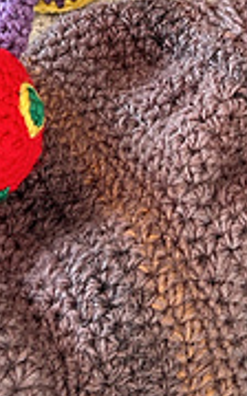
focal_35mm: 98
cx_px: 132
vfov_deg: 20.0
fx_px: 1059
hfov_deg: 13.3
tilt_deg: -46.8
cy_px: -66
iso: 125
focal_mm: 5.7
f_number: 1.5
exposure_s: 1/111
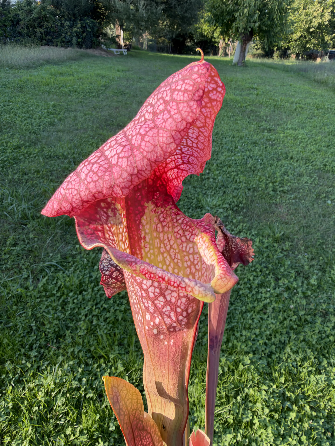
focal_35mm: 25
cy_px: 223
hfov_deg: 54.9
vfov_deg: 69.4
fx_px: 323
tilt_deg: -27.9
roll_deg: -2.1
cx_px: 168
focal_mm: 2.22
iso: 40
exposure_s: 1/207
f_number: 2.2
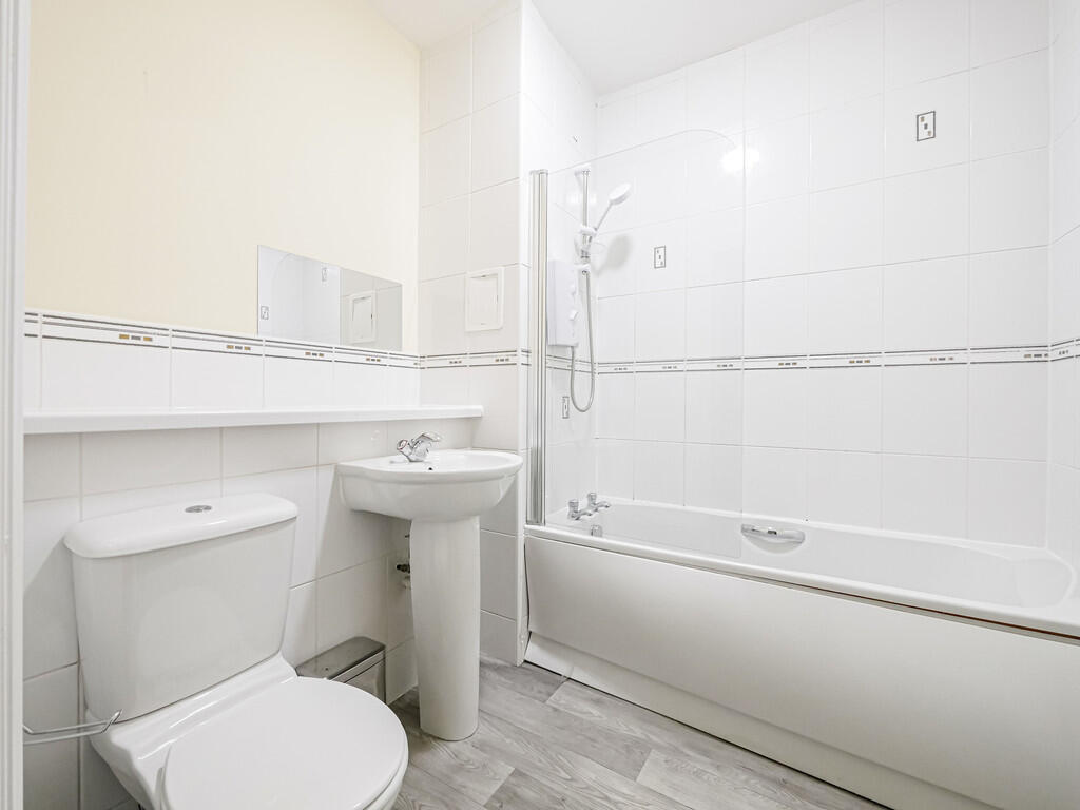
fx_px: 437
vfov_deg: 85.7
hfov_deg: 102.1
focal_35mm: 14
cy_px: 405
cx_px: 540
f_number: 4
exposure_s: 1/60
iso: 1000
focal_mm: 7
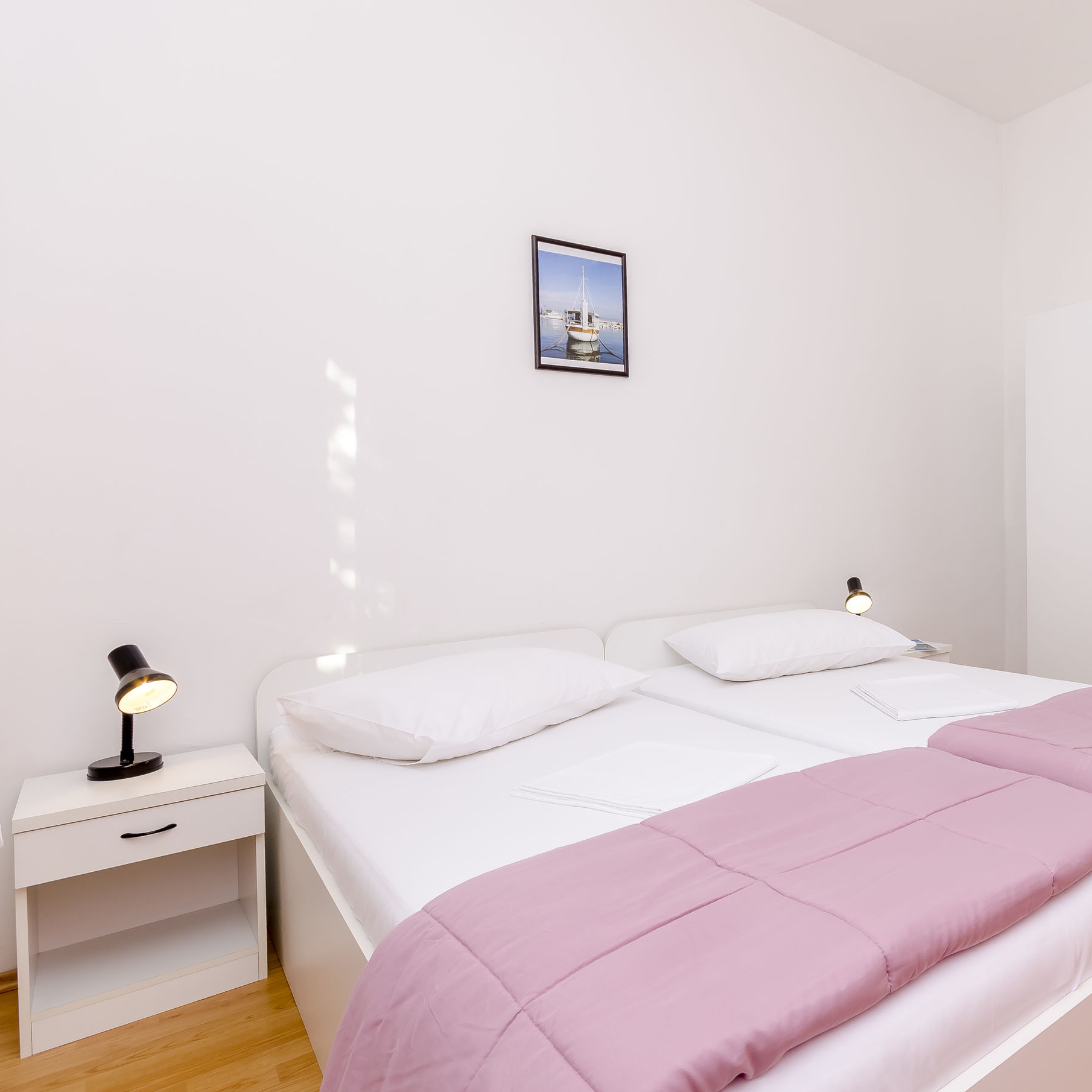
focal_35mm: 22
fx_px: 773
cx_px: 803
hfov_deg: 66.6
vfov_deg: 70.5
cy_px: 551
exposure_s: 1/160
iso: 250
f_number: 9
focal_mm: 11
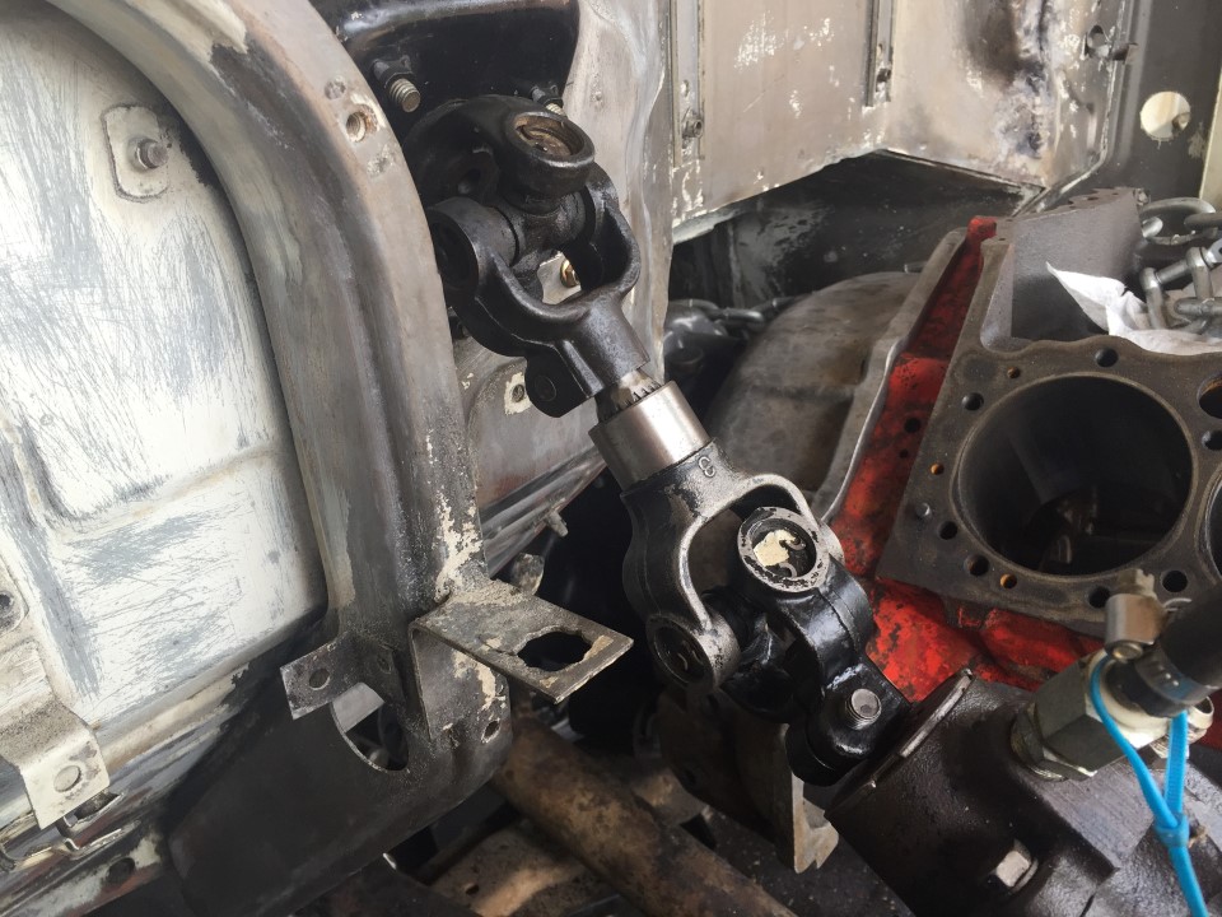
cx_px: 611
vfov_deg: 48.2
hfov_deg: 61.7
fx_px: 1024
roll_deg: +2.8
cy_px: 458
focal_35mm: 29
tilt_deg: -25.8
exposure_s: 1/120
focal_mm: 4.15
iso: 50
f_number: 2.2
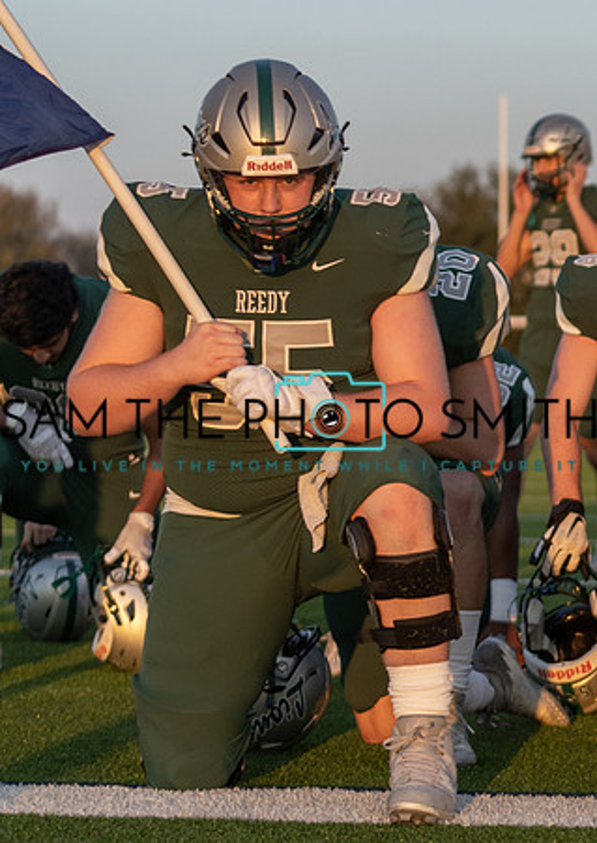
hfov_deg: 8.1
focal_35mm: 172
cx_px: 1050
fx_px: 4093
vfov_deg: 11.7
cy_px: 421
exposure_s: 1/1600
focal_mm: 70
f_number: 2.8
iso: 320
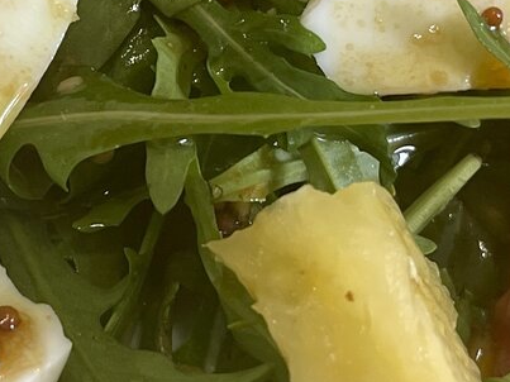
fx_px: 1841
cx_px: 111
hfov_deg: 15.7
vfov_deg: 11.8
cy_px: 87
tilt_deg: -52.6
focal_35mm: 125
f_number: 1.6
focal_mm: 5.1
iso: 100
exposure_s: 1/121
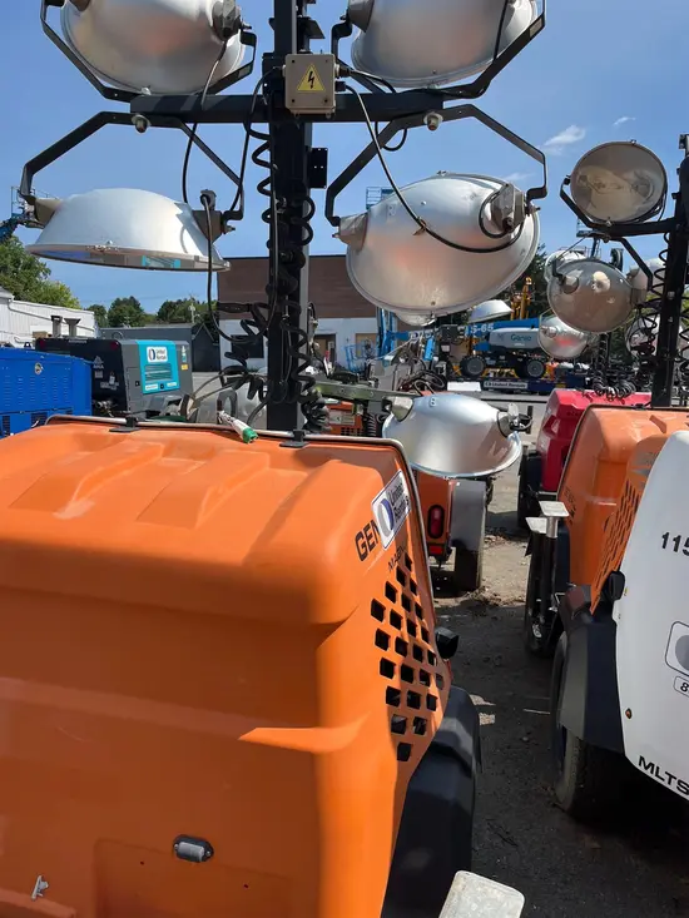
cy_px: 459
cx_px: 344
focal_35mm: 26
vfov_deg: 67.3
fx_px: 690
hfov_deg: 53.1
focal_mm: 5.1
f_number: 1.6
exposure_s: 1/2967
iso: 50
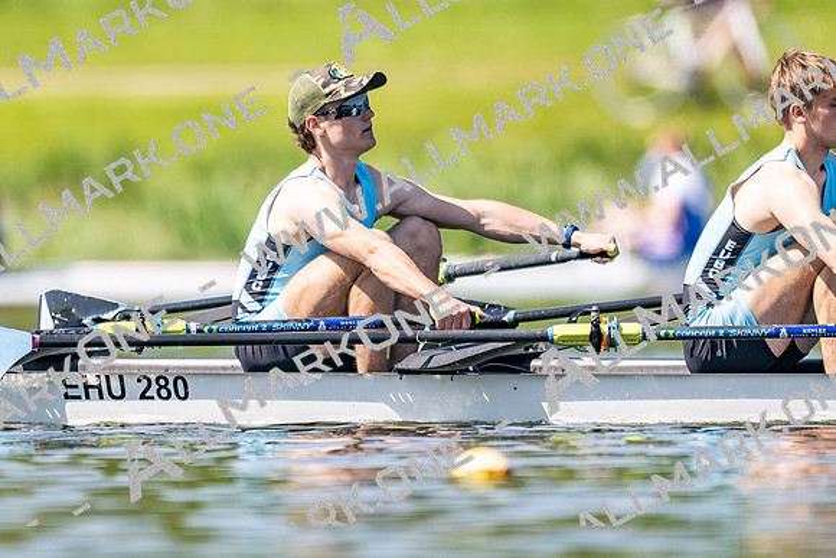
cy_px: 279
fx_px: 20915
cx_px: 418
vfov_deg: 1.5
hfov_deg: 2.3
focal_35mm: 900
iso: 360
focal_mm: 600
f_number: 4
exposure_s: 1/2500
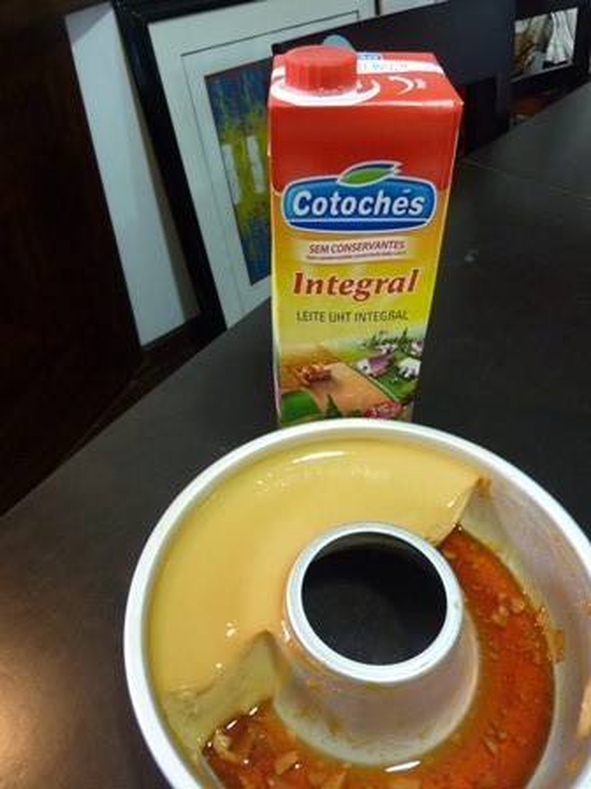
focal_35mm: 25
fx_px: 569
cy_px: 394
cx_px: 296
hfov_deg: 54.9
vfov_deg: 69.4
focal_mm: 4.1
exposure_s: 1/10
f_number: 3.3
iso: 400
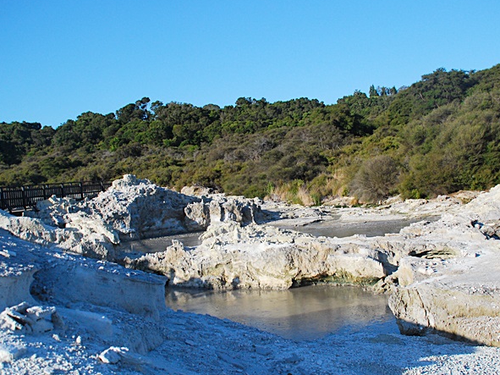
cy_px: 201
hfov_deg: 43.9
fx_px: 621
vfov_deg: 33.6
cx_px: 251
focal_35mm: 43
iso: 400
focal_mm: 22
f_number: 3.8
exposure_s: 1/2500
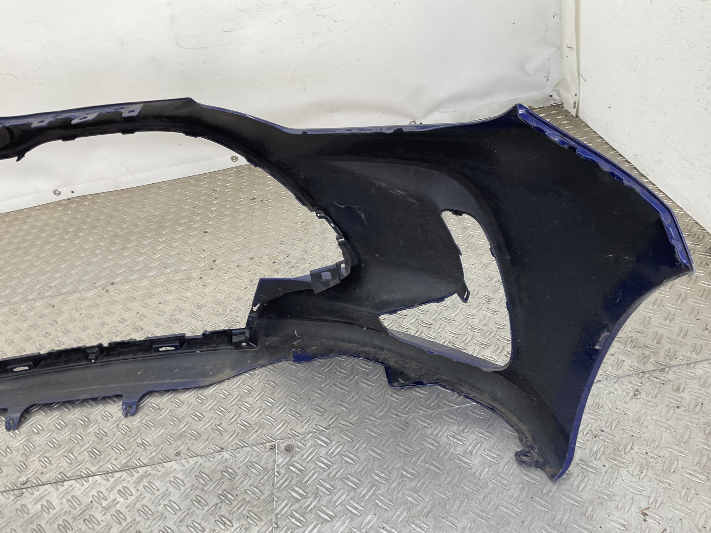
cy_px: 266
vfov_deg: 48.2
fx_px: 596
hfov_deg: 61.7
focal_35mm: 29
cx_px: 356
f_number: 1.8
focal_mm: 3
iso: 25
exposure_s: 1/100
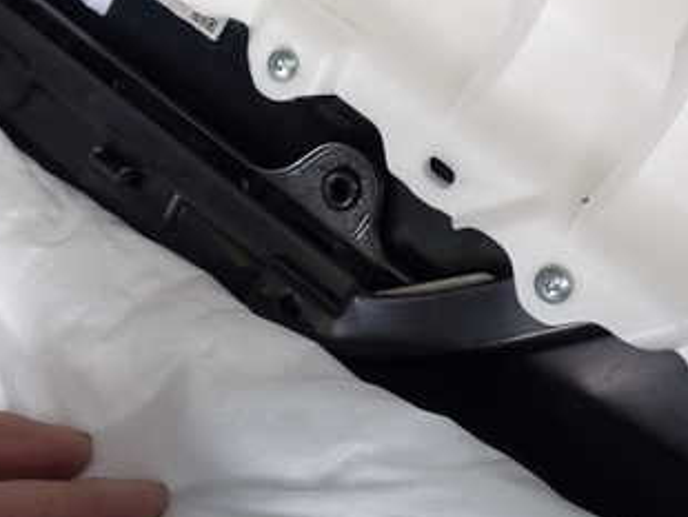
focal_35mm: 58
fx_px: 1154
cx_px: 311
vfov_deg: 25.0
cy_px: 126
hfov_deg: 33.2
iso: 100
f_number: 6.3
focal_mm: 5.4
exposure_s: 1/30
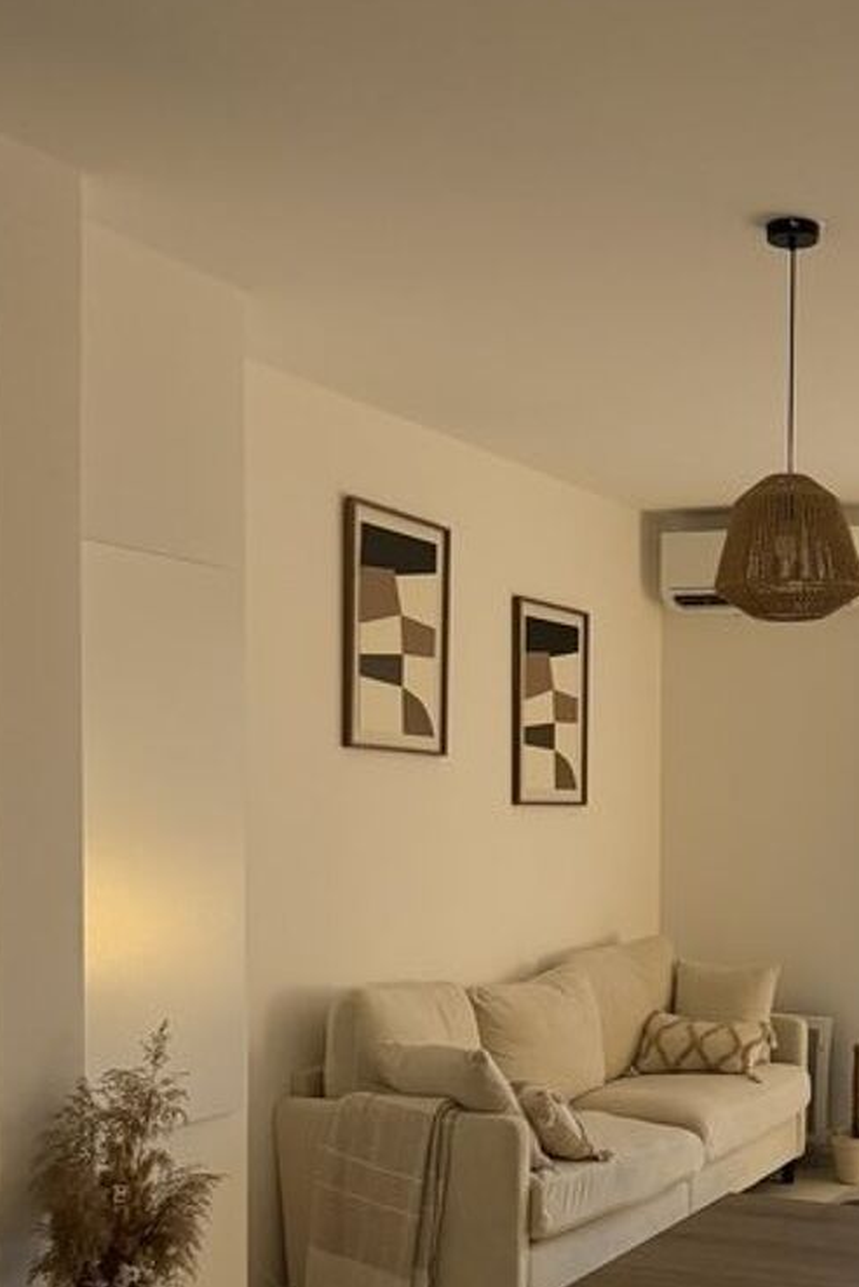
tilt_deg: -3.3
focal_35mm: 45
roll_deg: -1.5
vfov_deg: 42.8
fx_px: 1610
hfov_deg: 28.5
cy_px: 889
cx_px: 805
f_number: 1.78
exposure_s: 1/50
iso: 500
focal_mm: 6.76
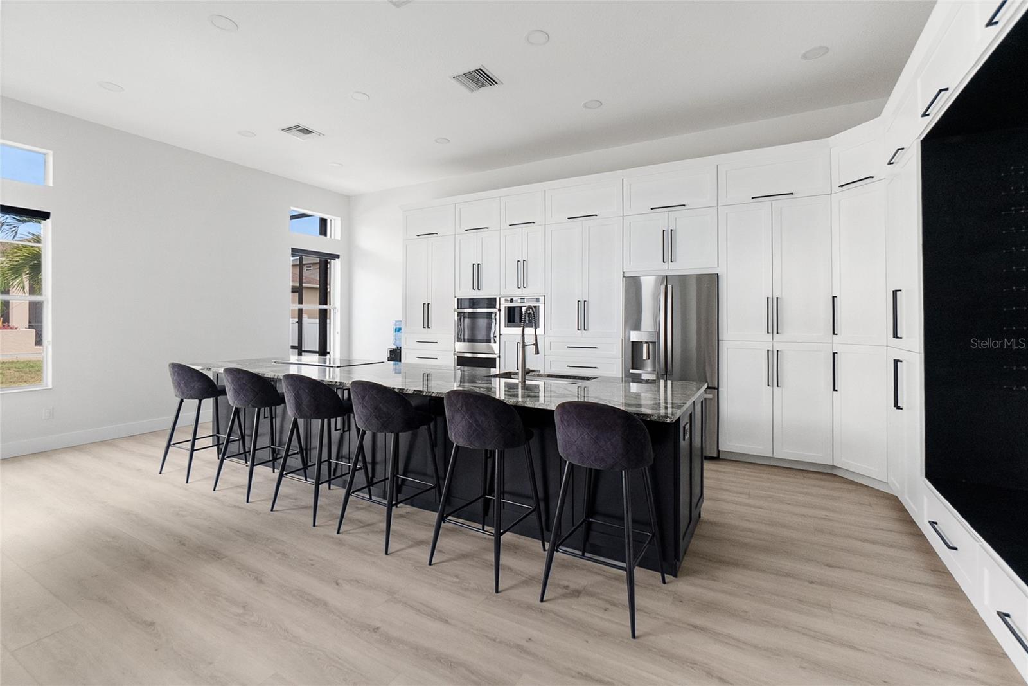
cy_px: 343
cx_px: 514
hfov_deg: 100.4
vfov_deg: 77.3
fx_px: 428
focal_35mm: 15
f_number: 4
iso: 1600
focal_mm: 10
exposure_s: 1/750
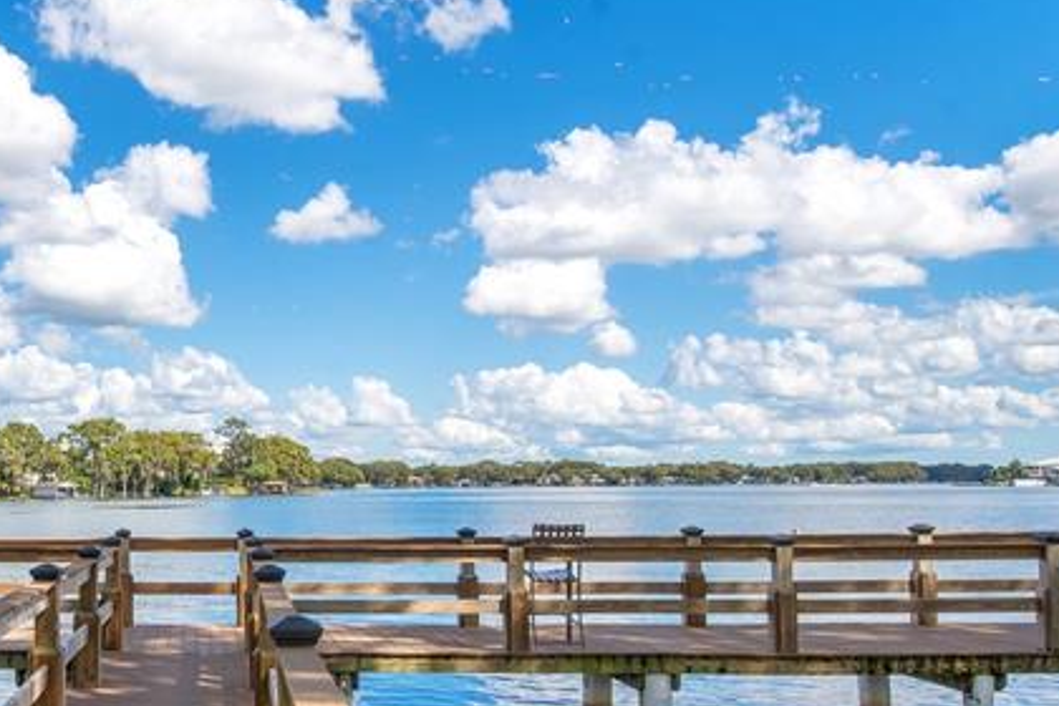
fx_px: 1147
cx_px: 91
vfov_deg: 34.0
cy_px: 439
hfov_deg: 44.7
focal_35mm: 39
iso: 100
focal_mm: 16
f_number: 10
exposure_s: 1/160
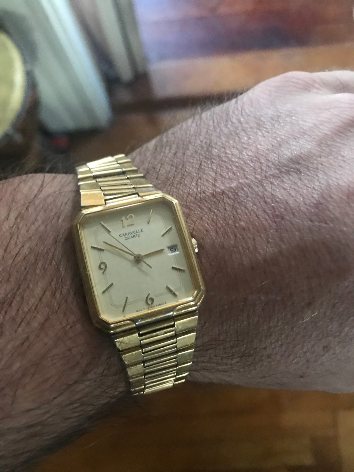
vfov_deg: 63.4
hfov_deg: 49.7
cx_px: 177
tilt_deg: -78.1
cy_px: 236
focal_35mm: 28
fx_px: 382
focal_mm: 3.99
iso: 100
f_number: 1.8
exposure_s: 1/5
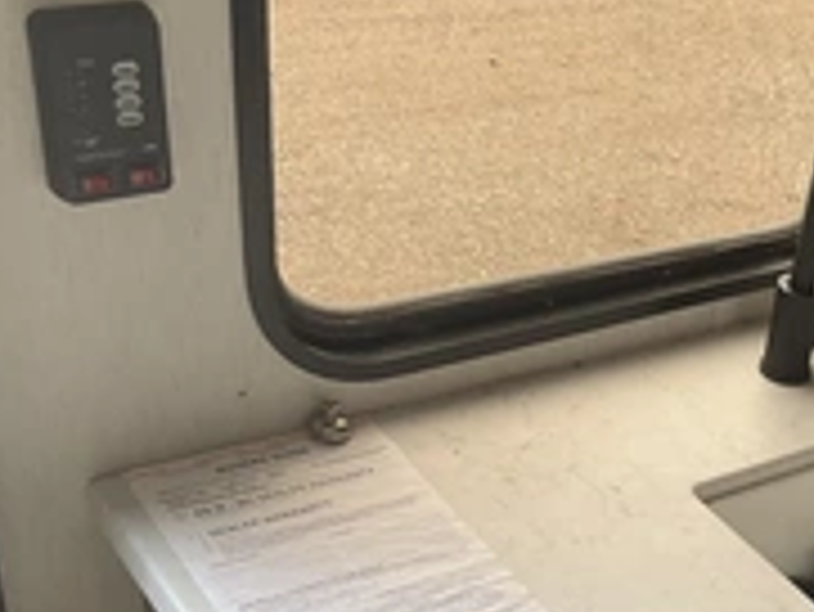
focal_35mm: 64
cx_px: 814
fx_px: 1506
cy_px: 526
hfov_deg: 28.4
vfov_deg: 22.5
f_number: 1.8
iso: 25
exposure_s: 1/122
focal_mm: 3
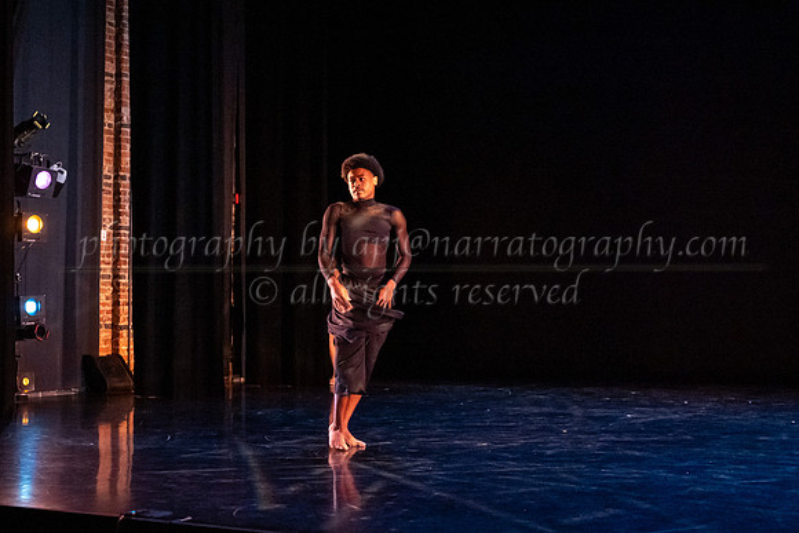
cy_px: 264
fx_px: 1107
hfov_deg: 39.6
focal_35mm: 50
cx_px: 474
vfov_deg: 27.1
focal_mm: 37
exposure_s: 1/250
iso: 6400
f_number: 3.2
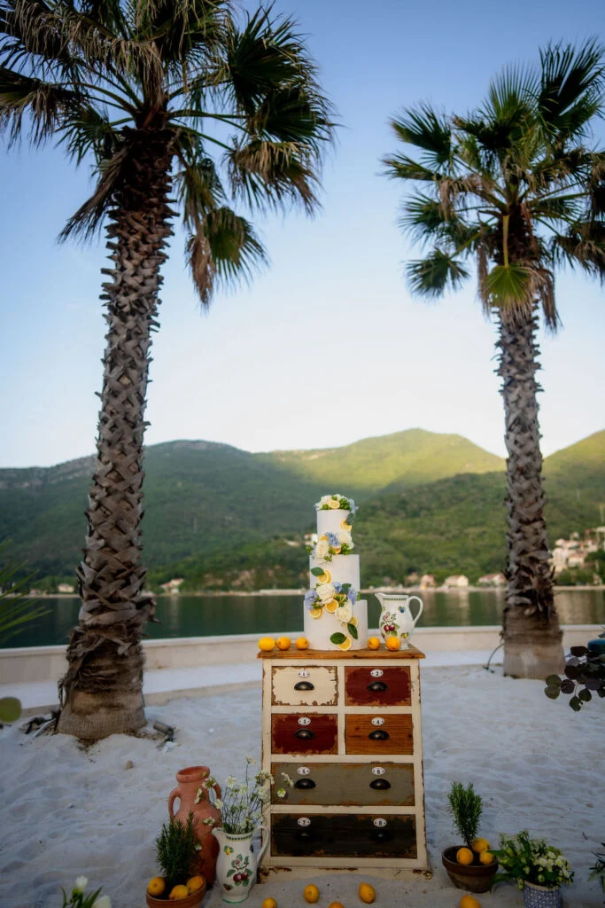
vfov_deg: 73.7
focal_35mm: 24
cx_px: 302
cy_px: 454
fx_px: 605
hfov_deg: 53.1
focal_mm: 24
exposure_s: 1/800
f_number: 1.4
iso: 80
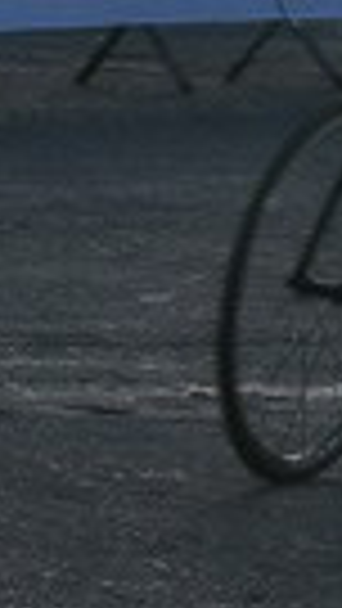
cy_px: -61
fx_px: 11165
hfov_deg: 1.7
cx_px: 1184
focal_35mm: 693
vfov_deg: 3.1
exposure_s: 1/160
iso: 50
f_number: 10
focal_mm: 70
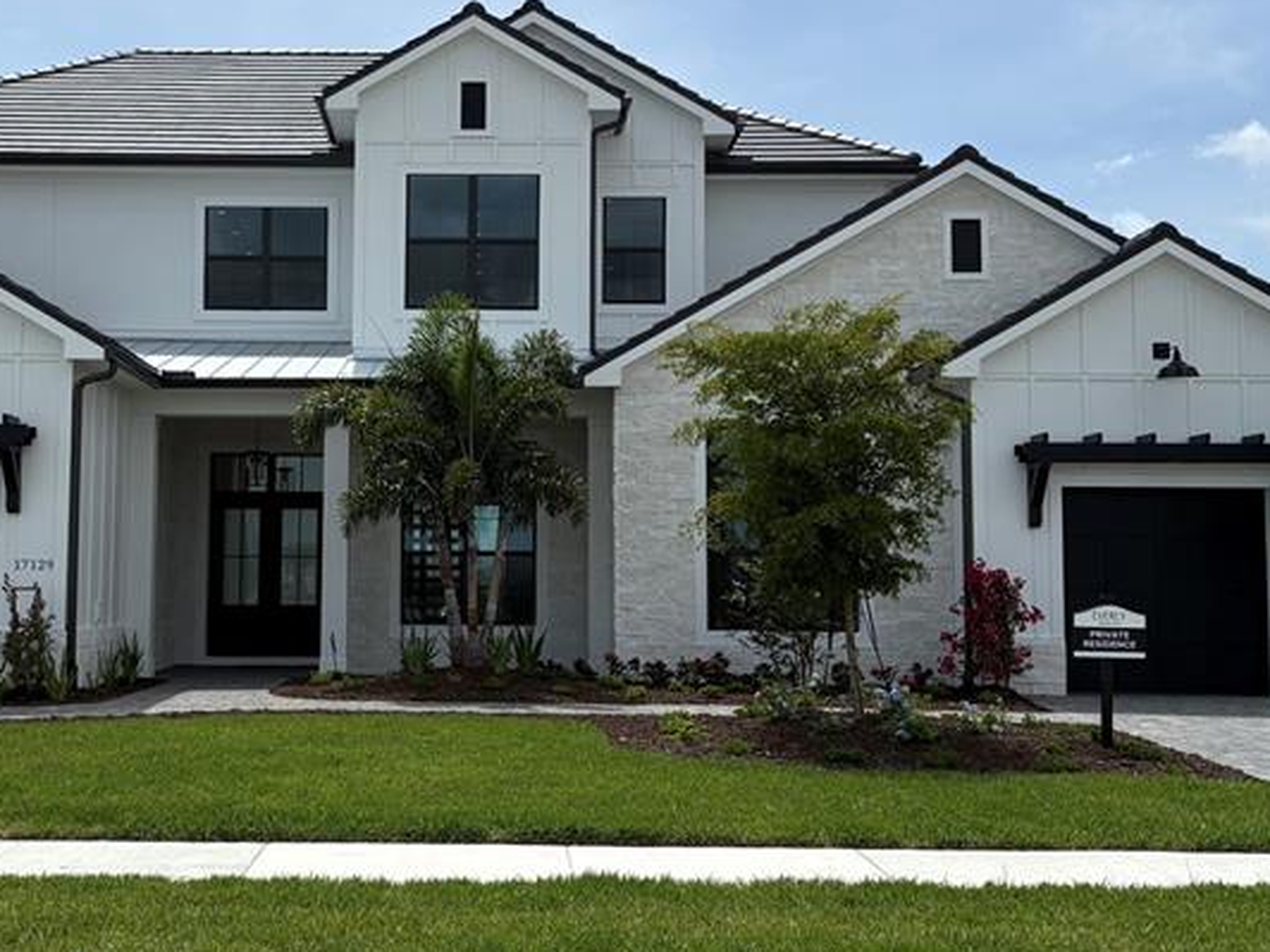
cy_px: 446
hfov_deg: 37.8
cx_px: 442
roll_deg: +0.2
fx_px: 1834
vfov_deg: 29.1
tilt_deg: +5.2
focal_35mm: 50
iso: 50
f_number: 1.6
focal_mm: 5.96
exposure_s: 1/6329
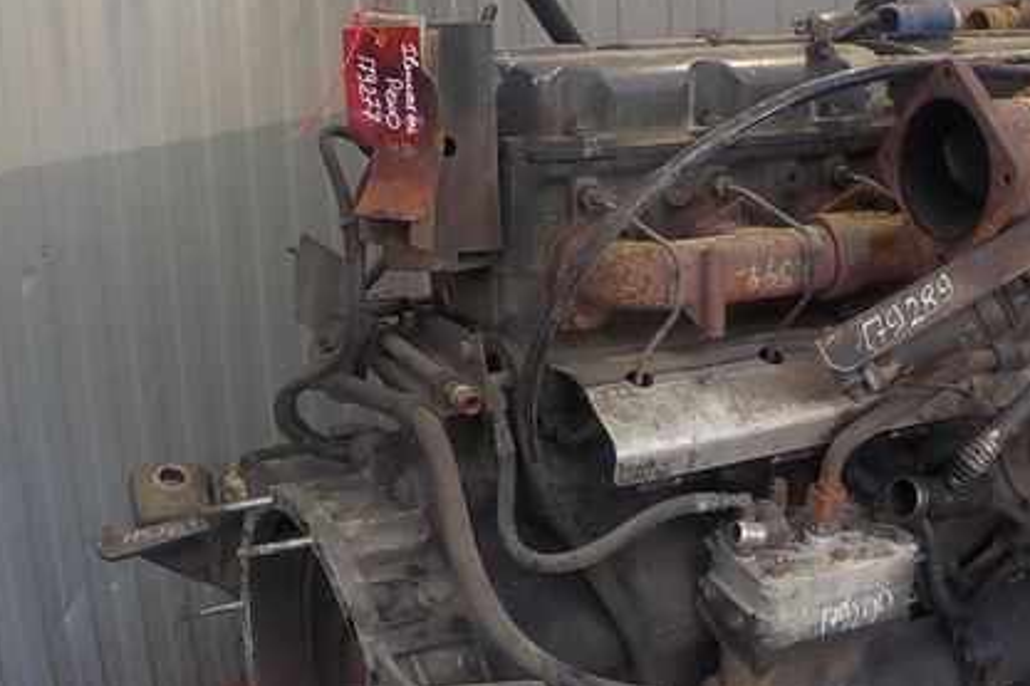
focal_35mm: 48
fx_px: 1373
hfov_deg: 40.0
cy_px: 463
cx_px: 775
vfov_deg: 27.9
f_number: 3.3
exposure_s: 1/40
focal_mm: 4.1
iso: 125
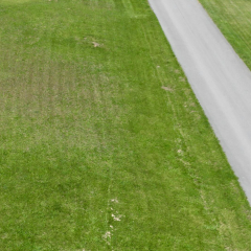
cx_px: -88
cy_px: 229
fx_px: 484
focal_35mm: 59
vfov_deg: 27.9
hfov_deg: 24.7
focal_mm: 6.72
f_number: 1.7
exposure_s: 1/2000
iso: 100
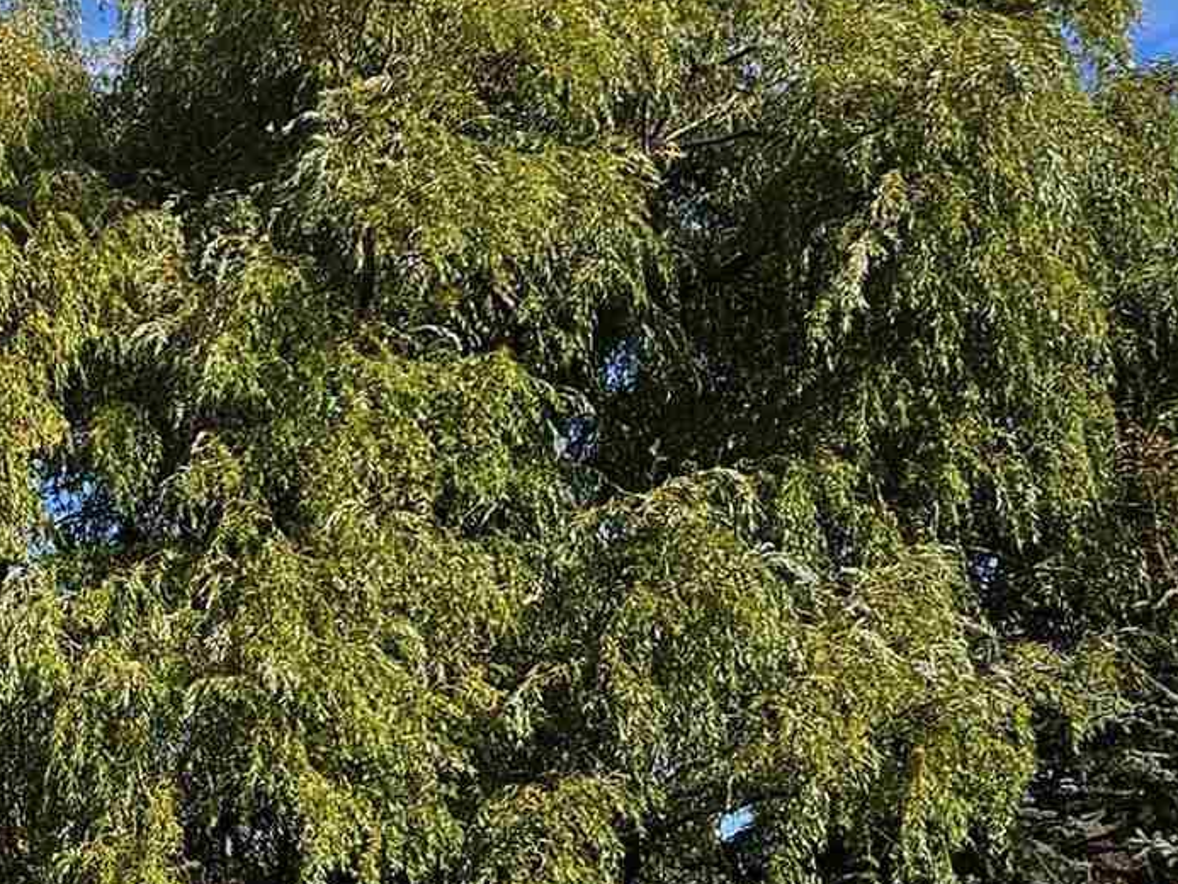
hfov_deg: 15.9
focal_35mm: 102
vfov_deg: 14.4
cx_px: -1034
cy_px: 772
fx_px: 3472
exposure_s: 1/2463
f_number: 1.8
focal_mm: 5.4
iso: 25
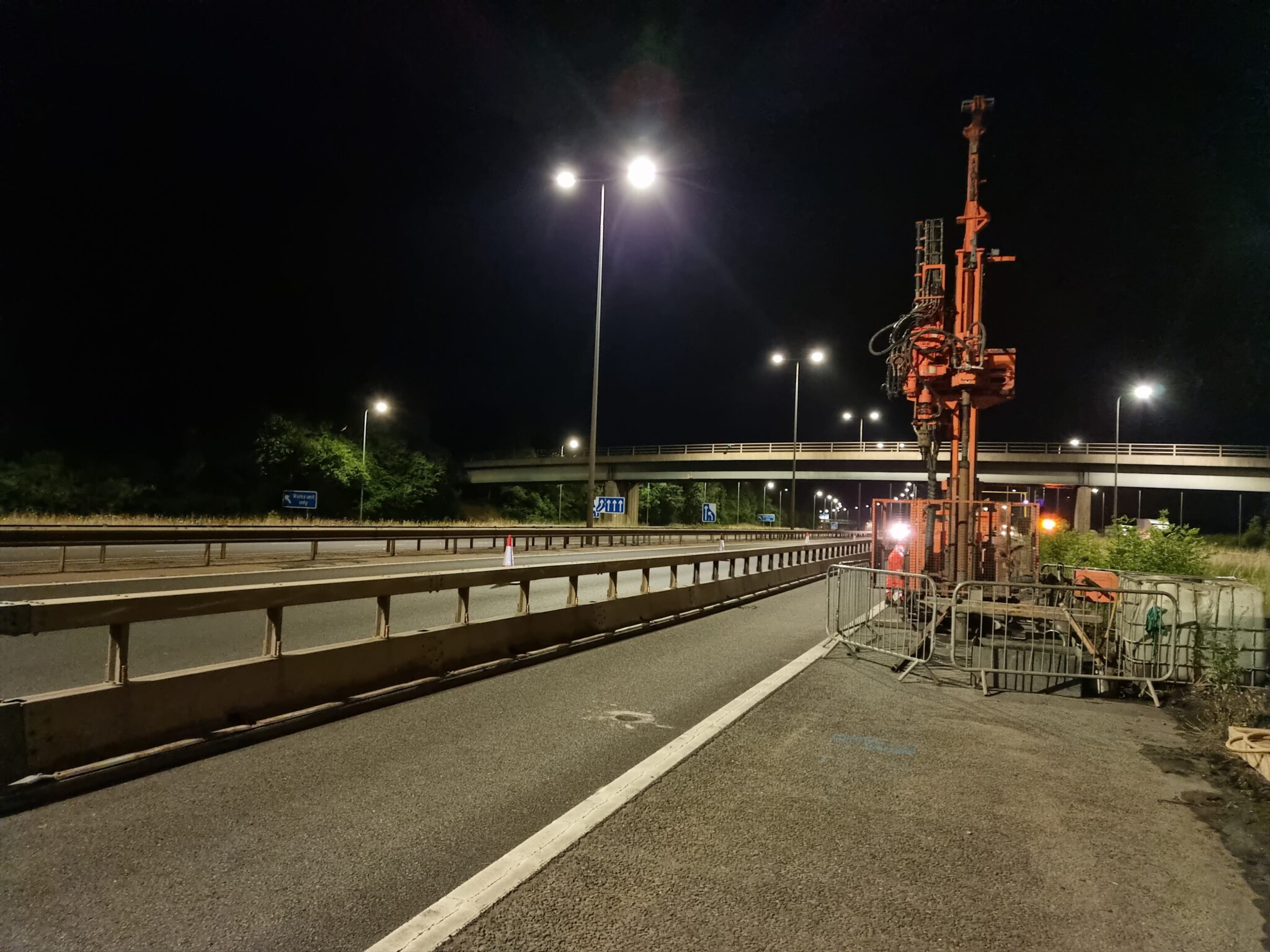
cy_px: 476
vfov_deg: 51.4
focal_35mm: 27
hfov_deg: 65.3
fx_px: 991
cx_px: 635
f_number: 2
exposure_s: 1/17
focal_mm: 5.9
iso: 1600
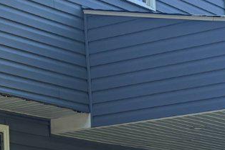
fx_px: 1018
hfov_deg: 12.3
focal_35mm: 163
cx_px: -41
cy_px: 174
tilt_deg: +6.5
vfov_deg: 8.3
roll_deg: +2.5
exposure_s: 1/1689
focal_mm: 6.76
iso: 100
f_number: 1.78
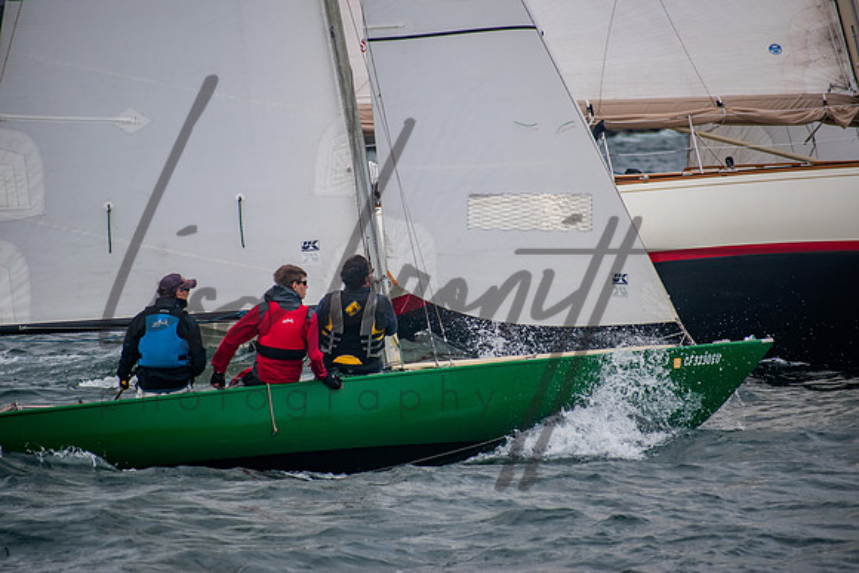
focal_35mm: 345
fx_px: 8234
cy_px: 286
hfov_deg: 6.0
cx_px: 430
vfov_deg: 4.0
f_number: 5.6
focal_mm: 230
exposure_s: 1/500
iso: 400
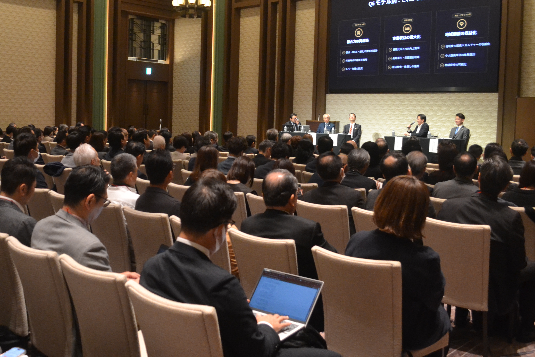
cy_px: 158
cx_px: 179
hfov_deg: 49.8
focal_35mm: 38
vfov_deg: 35.0
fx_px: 565
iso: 2200
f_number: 3.5
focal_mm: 18
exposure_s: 1/60
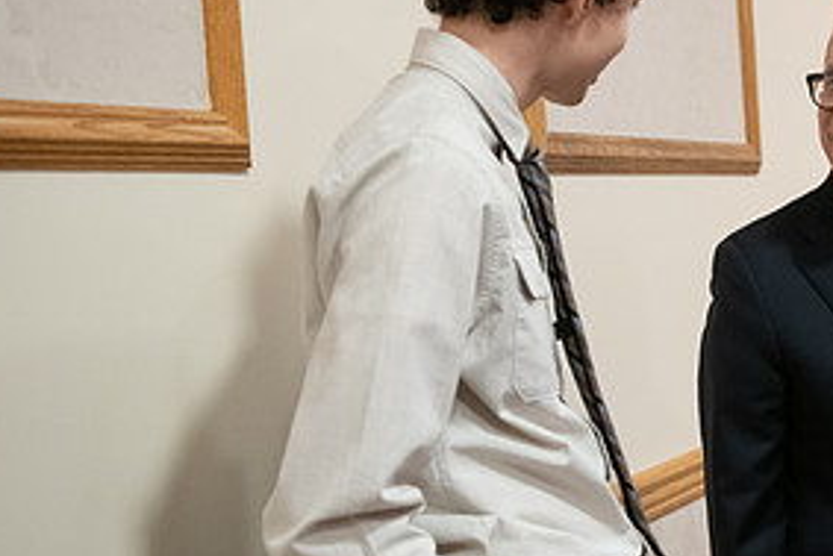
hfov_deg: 24.9
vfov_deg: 17.5
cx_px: 812
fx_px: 1806
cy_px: 269
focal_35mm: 78
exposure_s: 1/200
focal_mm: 38
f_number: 3.2
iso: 2500
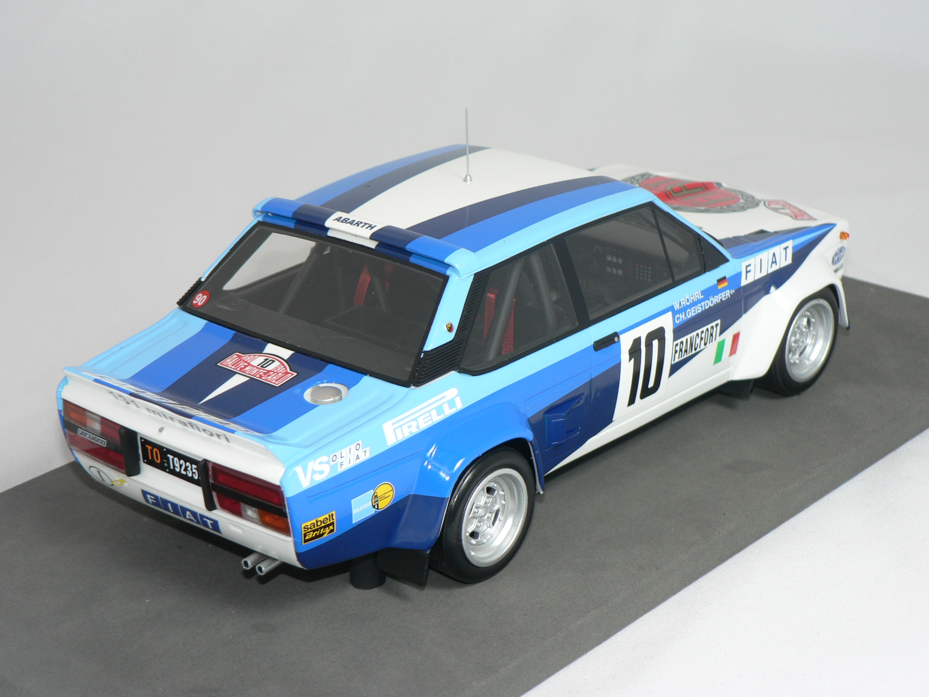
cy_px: 348
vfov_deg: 18.7
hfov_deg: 24.7
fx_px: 2120
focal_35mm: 79
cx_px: 464
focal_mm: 13.1
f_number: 3.2
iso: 80
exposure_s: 1/60
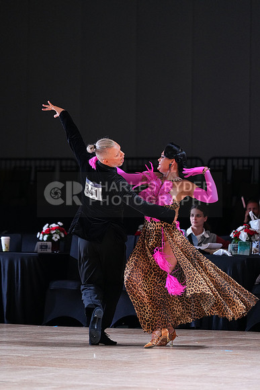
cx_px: 130
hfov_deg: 6.9
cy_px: 195
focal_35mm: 200
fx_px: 2165
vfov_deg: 10.3
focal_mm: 200
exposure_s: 1/400
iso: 3200
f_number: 4
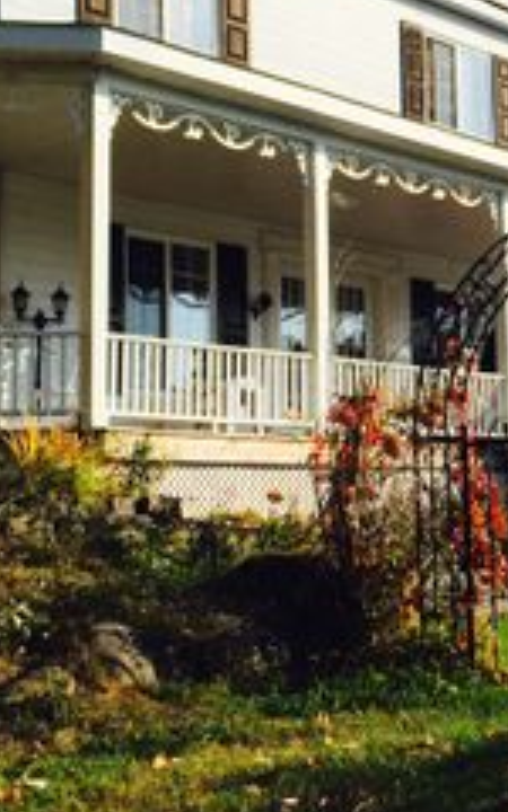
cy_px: 338
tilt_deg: +8.1
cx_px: 593
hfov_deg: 16.3
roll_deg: +1.7
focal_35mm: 77
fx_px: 1706
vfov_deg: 26.8
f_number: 2.2
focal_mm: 4.15
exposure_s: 1/2639
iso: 32
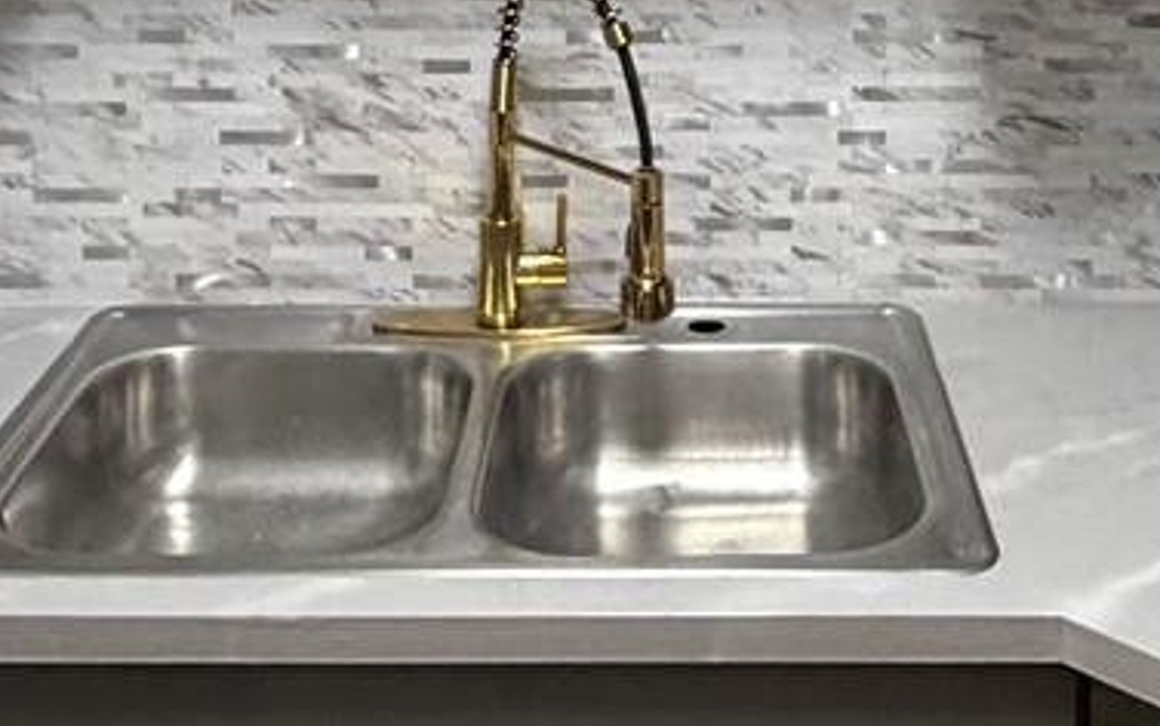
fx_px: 1993
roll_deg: +0.1
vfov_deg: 19.0
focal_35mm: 63
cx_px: 665
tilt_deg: -5.0
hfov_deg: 32.4
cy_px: -249
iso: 320
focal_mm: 2.22
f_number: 2.2
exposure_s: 1/60
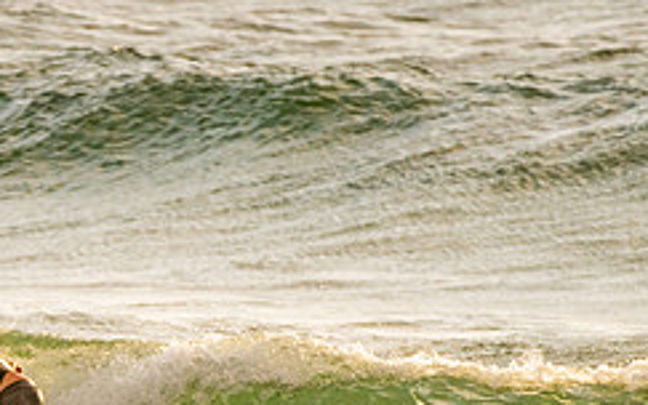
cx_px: -51
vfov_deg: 0.9
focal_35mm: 1489
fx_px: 26302
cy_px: 472
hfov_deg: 1.4
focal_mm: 500
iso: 360
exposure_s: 1/500
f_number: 5.6
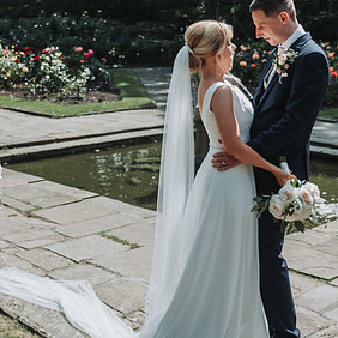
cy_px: 143
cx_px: 131
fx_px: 674
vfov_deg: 28.1
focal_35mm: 61
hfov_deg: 28.1
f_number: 3.2
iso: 320
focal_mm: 20.5
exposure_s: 1/3500
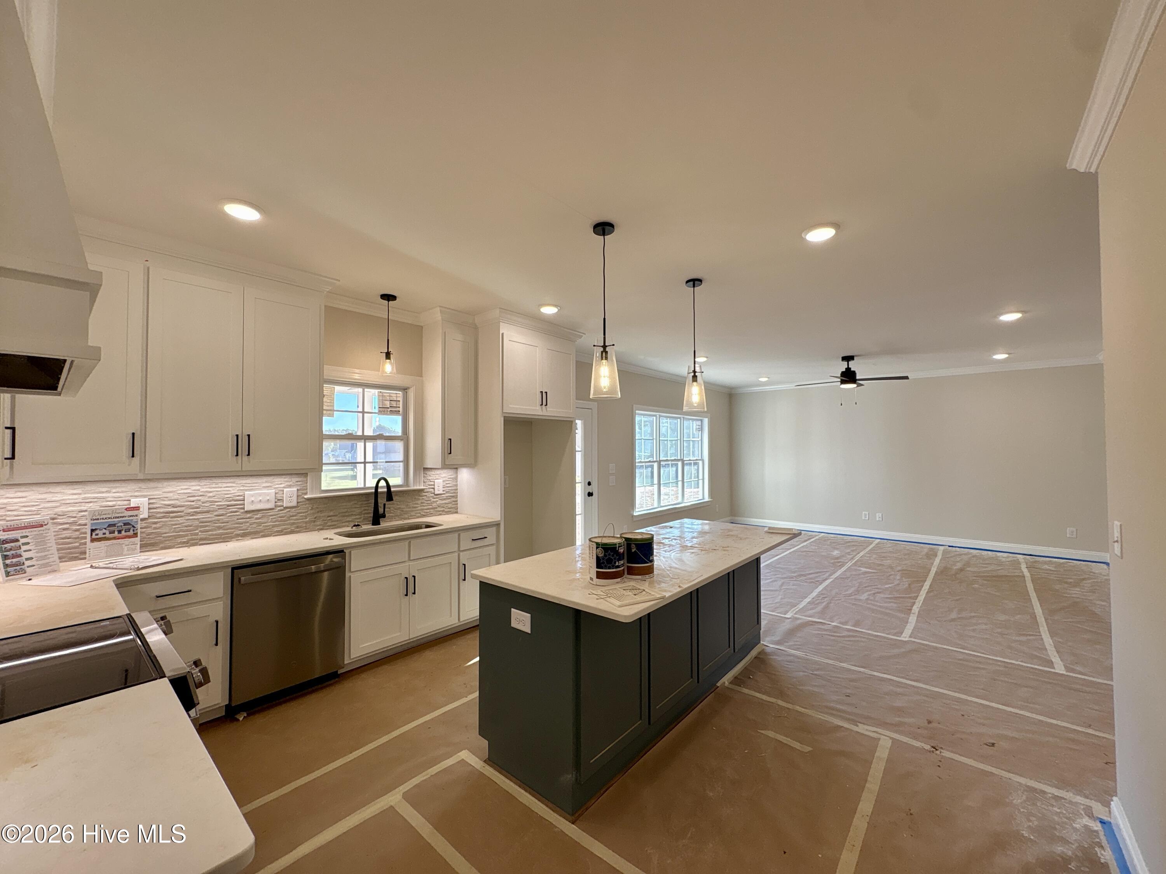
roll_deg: +1.0
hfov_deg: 102.1
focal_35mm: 14
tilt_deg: +1.8
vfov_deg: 85.7
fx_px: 472
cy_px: 437
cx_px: 583
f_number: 2.2
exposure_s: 1/143
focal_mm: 2.22
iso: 64
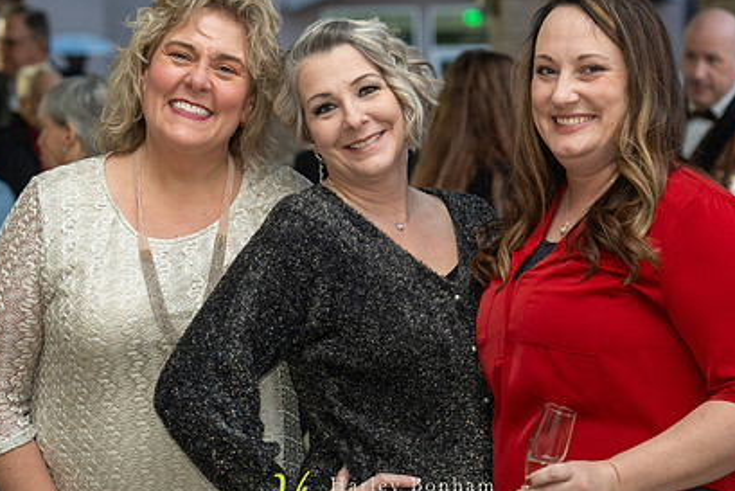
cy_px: 211
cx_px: 383
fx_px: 2492
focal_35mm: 122
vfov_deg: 11.2
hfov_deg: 16.8
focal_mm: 86
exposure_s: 1/160
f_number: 4
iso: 1600
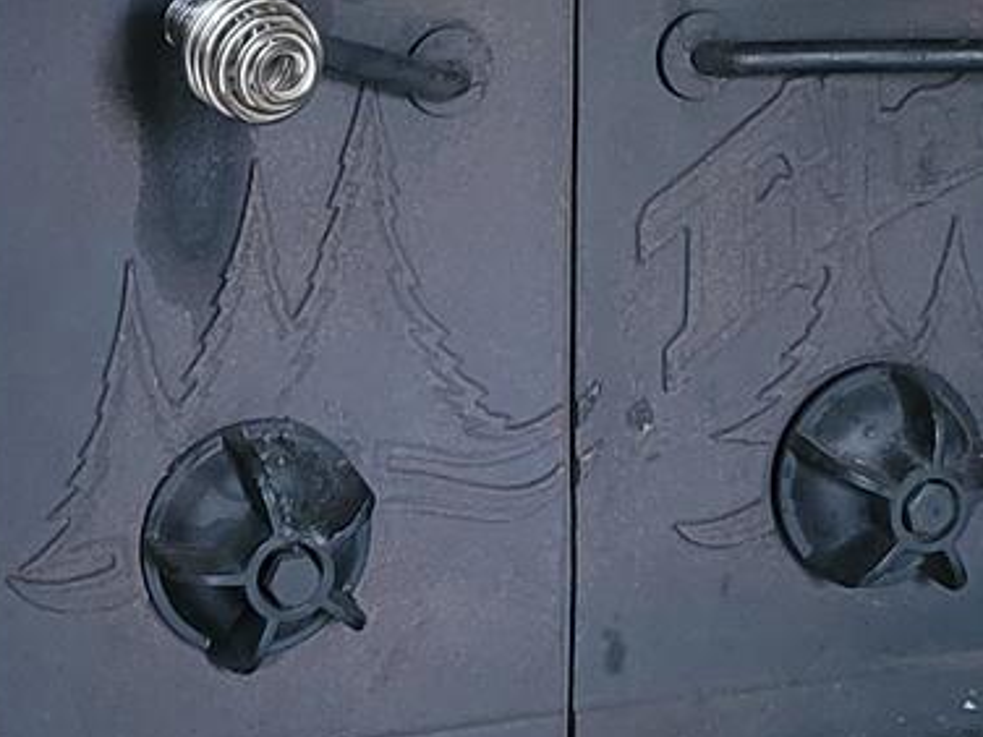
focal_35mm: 136
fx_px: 3862
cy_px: -295
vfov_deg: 10.6
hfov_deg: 14.5
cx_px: 342
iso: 320
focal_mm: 7
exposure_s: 1/40
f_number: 1.8
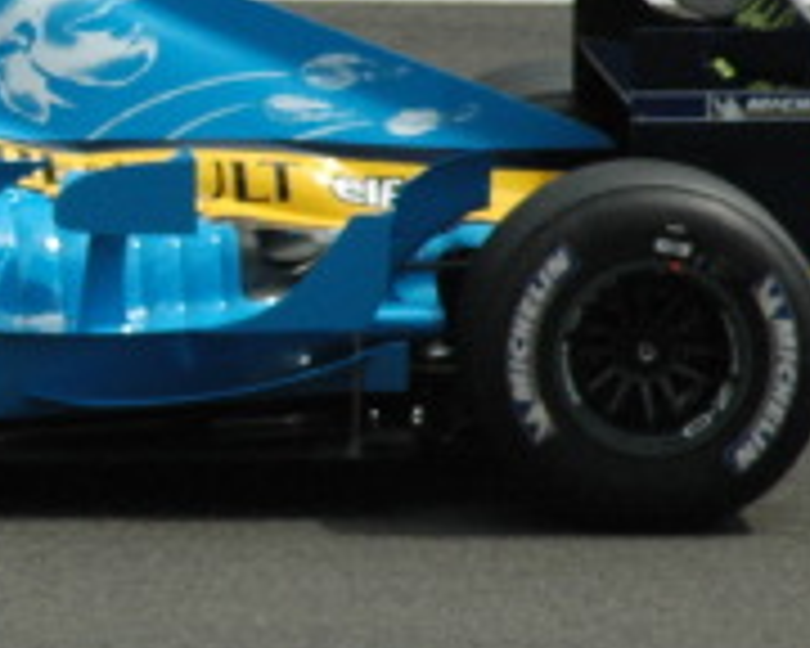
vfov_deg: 1.4
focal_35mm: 1099
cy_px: 52
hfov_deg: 1.8
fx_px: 26346
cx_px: -284
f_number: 8
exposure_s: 1/2500
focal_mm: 220
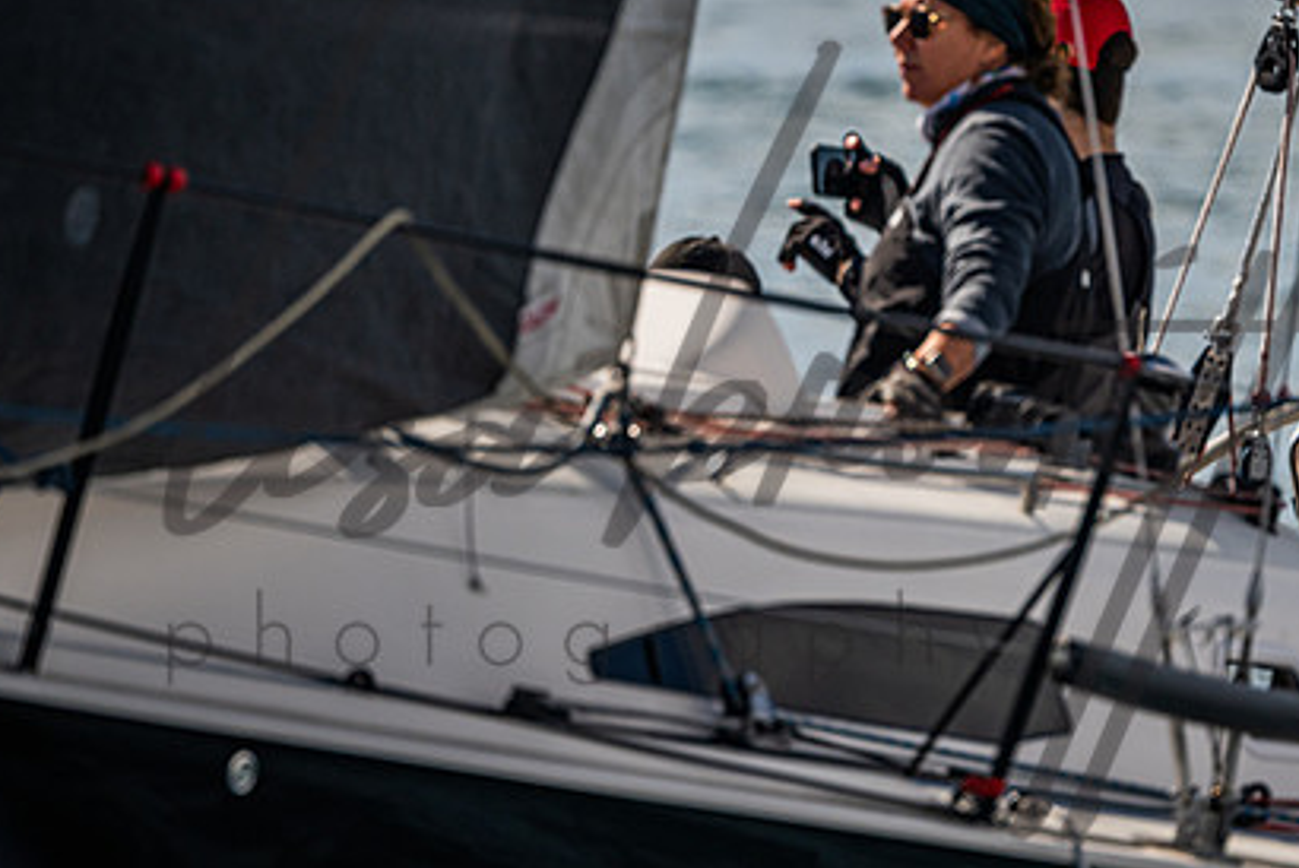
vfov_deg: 2.3
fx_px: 21412
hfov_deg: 3.5
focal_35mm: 593
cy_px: 401
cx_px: 871
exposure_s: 1/3200
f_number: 5.6
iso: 400
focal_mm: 400
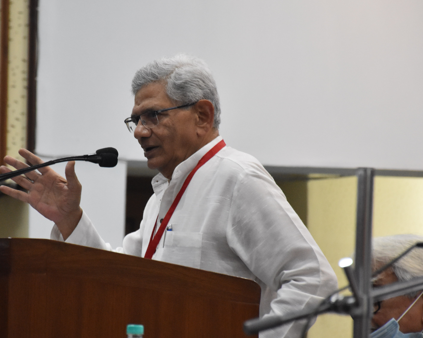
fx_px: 3493
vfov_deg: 5.5
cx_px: 157
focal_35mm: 279
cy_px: 177
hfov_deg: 6.9
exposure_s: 1/60
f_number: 5.6
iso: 2800
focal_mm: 130
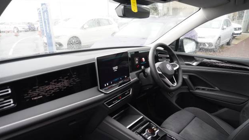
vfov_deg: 44.1
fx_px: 172
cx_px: 128
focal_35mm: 26
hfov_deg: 71.9
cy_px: 85
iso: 3200
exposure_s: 1/160
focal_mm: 16
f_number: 3.5
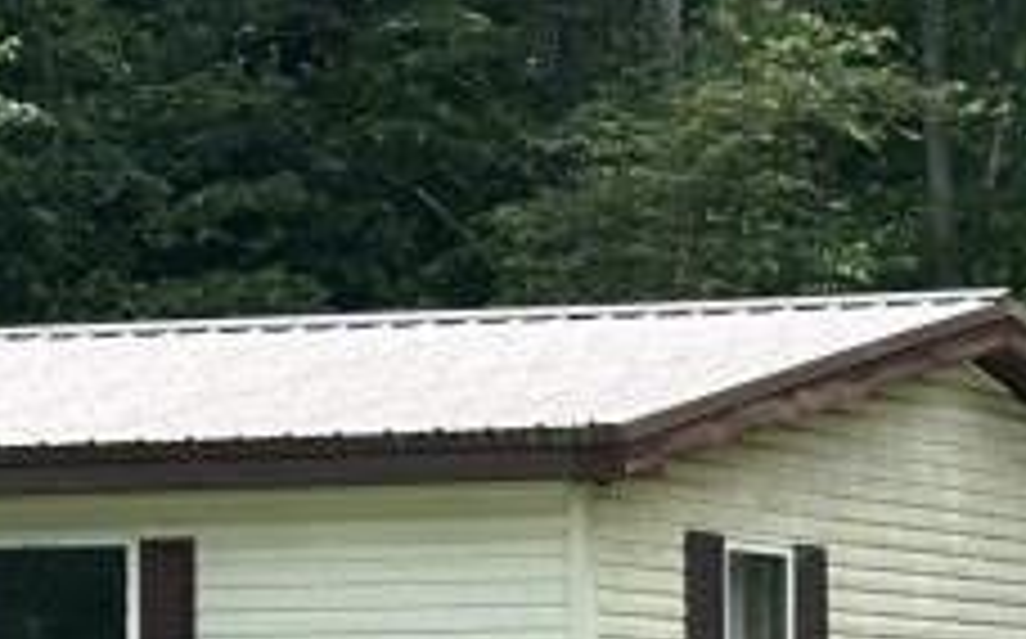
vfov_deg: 4.8
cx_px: 706
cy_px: 1084
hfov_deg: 7.8
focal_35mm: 268
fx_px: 7486
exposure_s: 1/1517
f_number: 1.78
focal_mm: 6.86
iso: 64
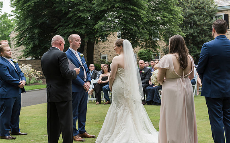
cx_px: 115
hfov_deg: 34.0
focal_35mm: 60
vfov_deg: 21.6
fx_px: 376
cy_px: 77
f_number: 4
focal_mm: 58
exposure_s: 1/640
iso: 800
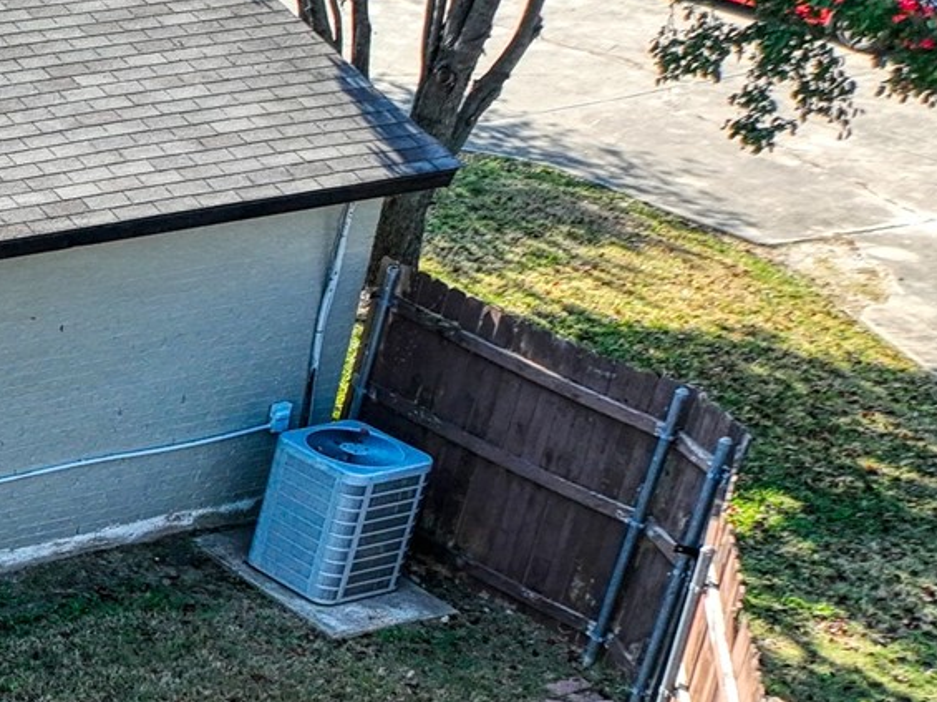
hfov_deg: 18.1
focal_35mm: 87
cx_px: -726
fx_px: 2353
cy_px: 622
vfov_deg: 16.7
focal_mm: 12.3
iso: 200
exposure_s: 1/800
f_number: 2.8
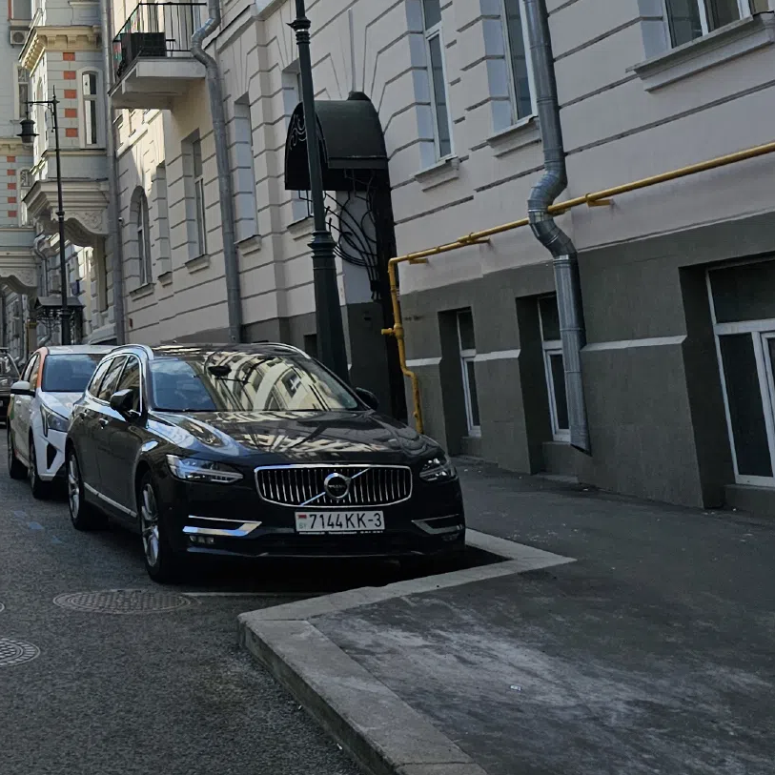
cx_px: -138
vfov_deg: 27.0
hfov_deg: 25.8
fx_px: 1520
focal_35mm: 60
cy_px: 3
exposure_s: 1/1132
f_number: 1.7
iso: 10
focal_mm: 6.3
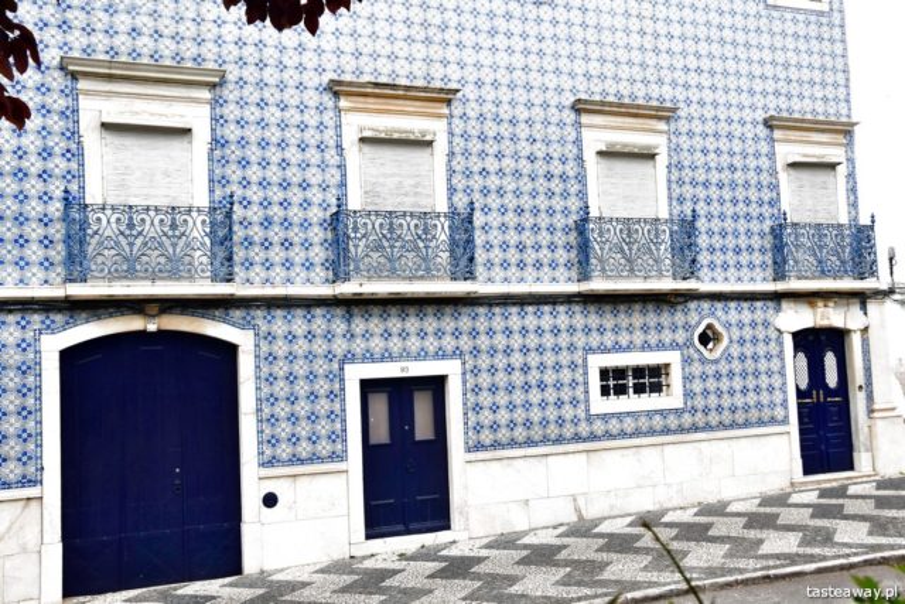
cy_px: 302
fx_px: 981
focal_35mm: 39
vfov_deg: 34.2
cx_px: 452
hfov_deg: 49.5
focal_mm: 26
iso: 100
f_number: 5.6
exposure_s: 1/200
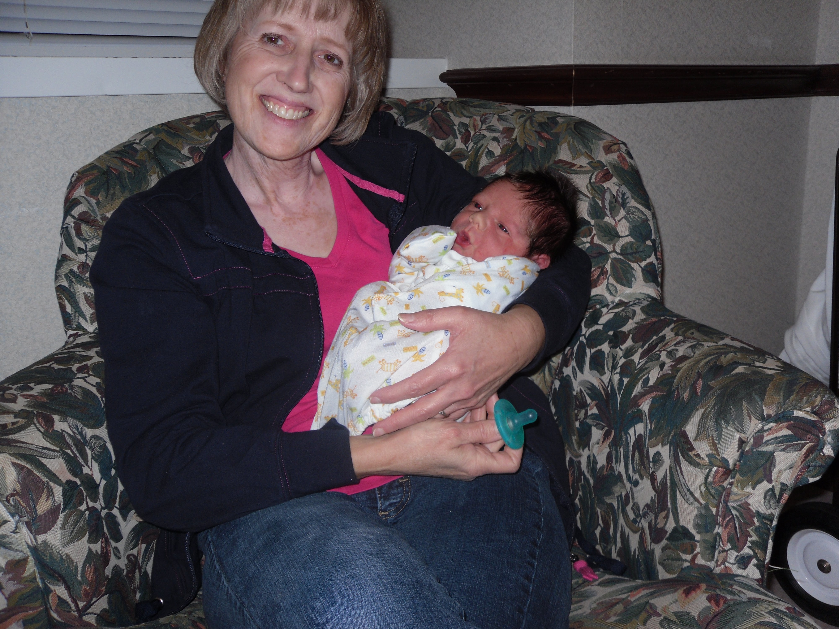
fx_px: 848
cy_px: 314
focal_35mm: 35
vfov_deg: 40.7
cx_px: 420
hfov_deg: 52.6
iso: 80
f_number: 3.5
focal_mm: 6.3
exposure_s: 1/45
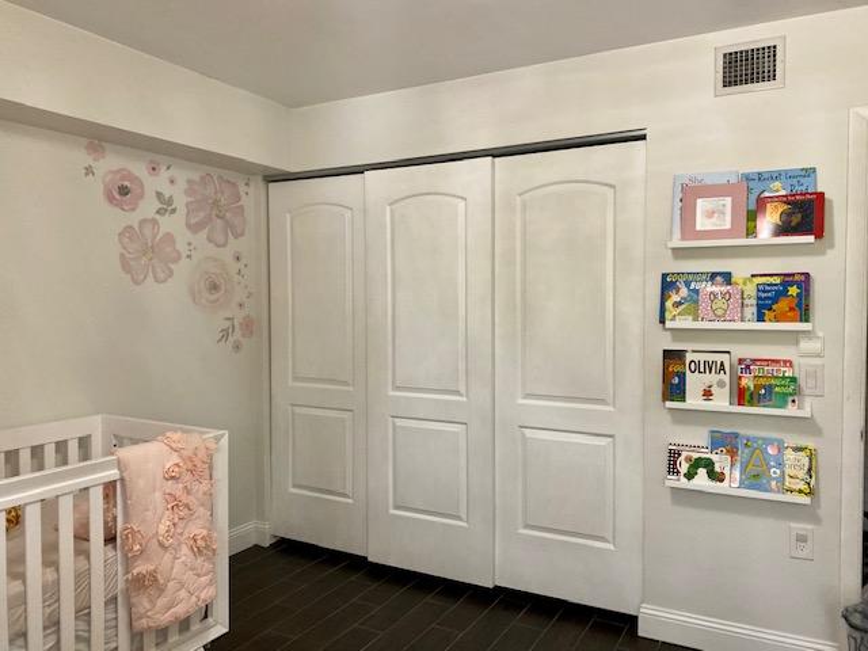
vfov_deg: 53.1
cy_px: 326
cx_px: 434
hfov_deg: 67.3
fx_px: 652
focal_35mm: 26
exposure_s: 1/60
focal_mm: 4.25
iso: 320
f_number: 1.8
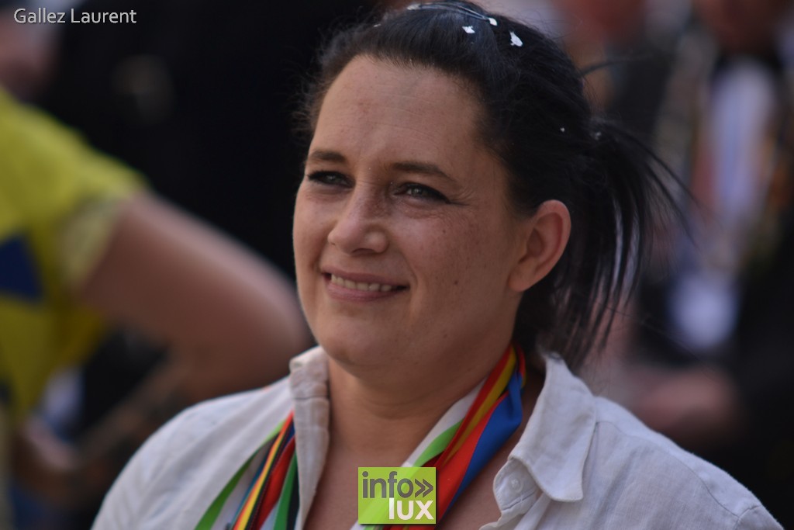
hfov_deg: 9.1
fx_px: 4963
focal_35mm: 225
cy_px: 265
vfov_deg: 6.1
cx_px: 397
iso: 100
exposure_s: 1/640
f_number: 2.8
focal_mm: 150
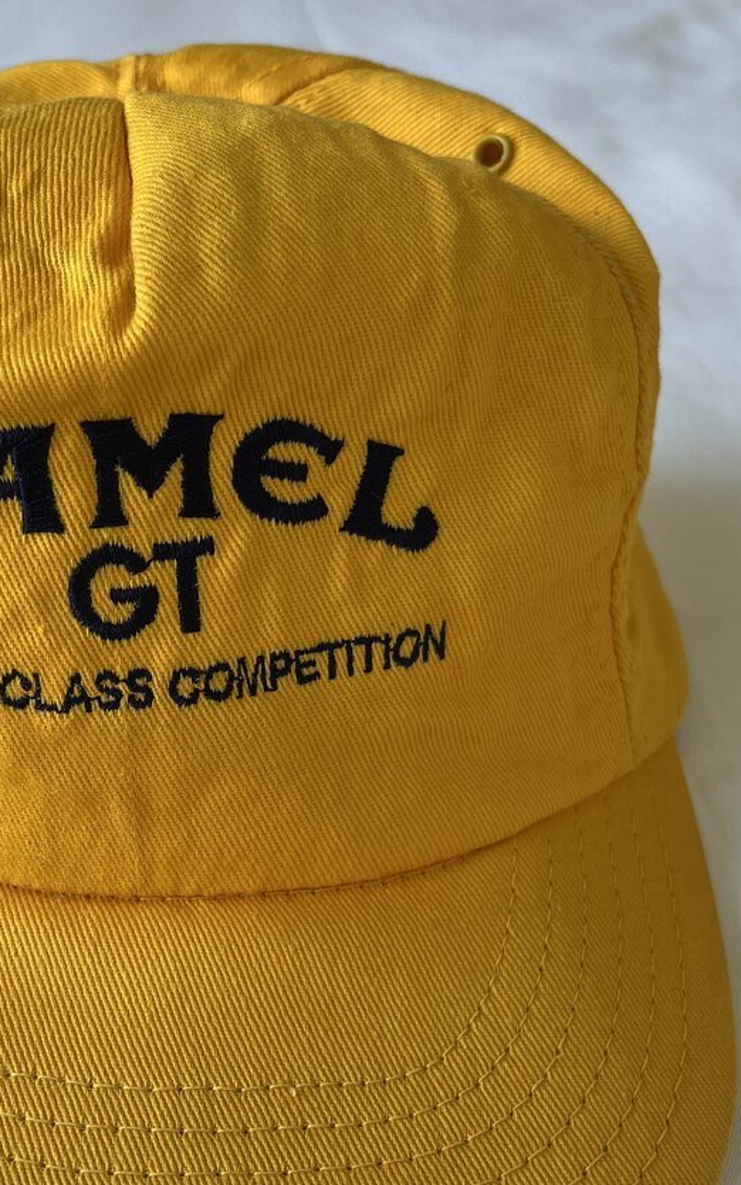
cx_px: 193
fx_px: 1421
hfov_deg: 28.8
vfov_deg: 44.5
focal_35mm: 44
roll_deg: -1.5
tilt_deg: -44.1
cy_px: 805
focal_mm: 5.1
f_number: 1.6
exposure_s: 1/122
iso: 64
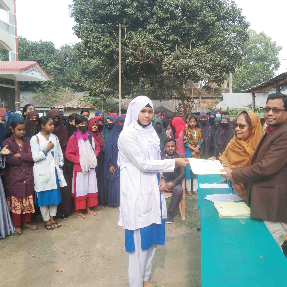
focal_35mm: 36
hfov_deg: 45.4
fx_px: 338
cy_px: 142
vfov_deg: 46.0
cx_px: 188
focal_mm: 3.65
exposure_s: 1/266
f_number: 2.2
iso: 50
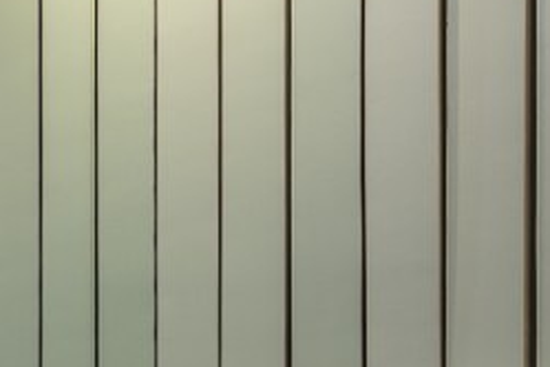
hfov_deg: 14.6
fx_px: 1100
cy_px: 558
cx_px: -815
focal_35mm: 72
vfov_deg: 17.0
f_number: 8
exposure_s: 1/5
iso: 100
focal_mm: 14
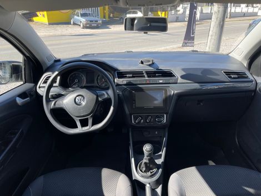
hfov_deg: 69.3
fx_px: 189
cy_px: 98
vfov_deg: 55.0
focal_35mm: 25
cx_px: 130
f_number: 1.6
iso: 32
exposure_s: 1/395
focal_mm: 5.1
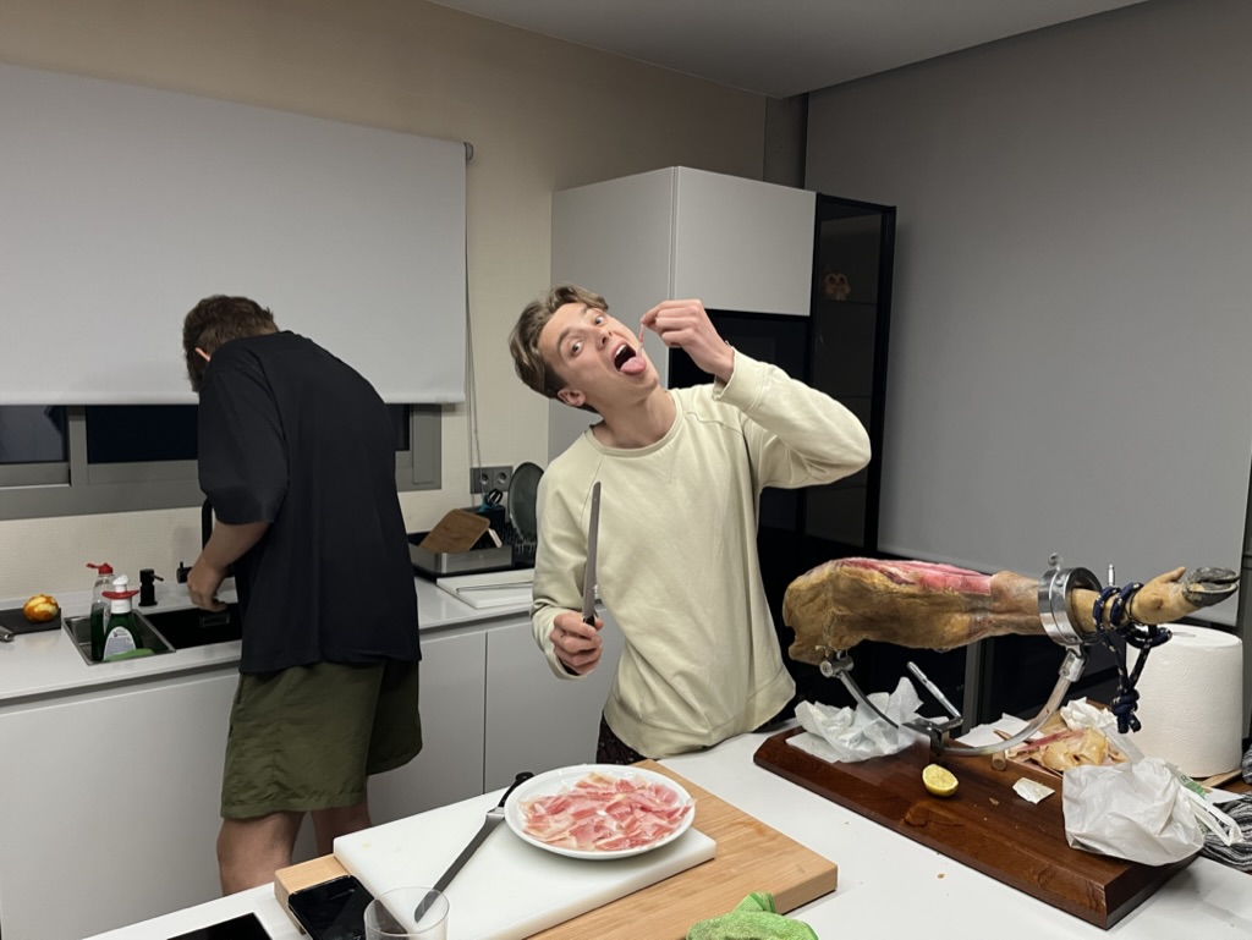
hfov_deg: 67.3
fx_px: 941
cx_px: 626
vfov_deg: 53.1
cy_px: 470
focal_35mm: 26
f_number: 1.6
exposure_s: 1/60
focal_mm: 5.1
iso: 250
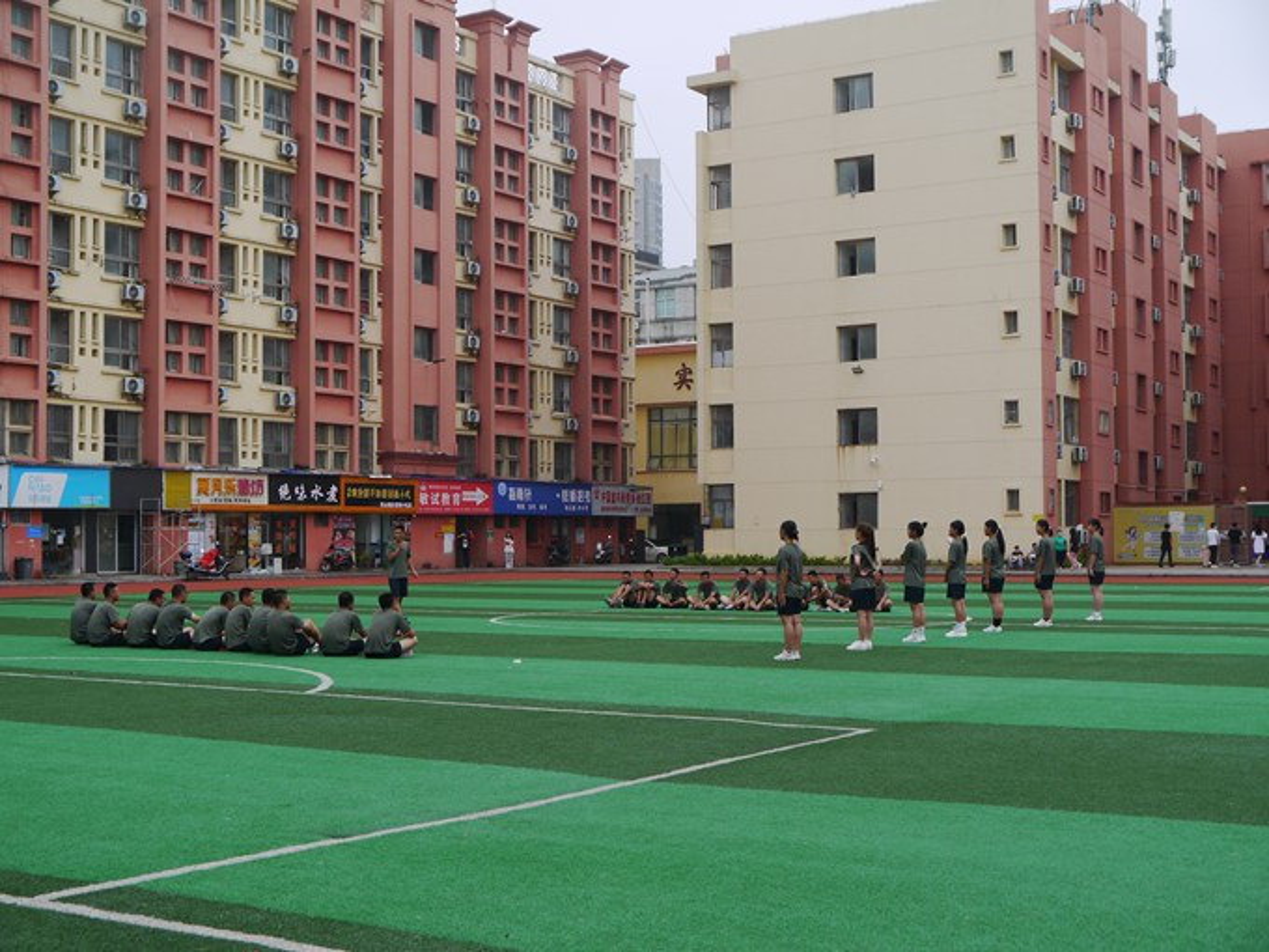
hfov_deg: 38.2
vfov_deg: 29.1
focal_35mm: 50
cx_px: 634
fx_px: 1833
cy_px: 476
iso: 160
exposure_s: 1/250
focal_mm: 25
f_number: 6.3
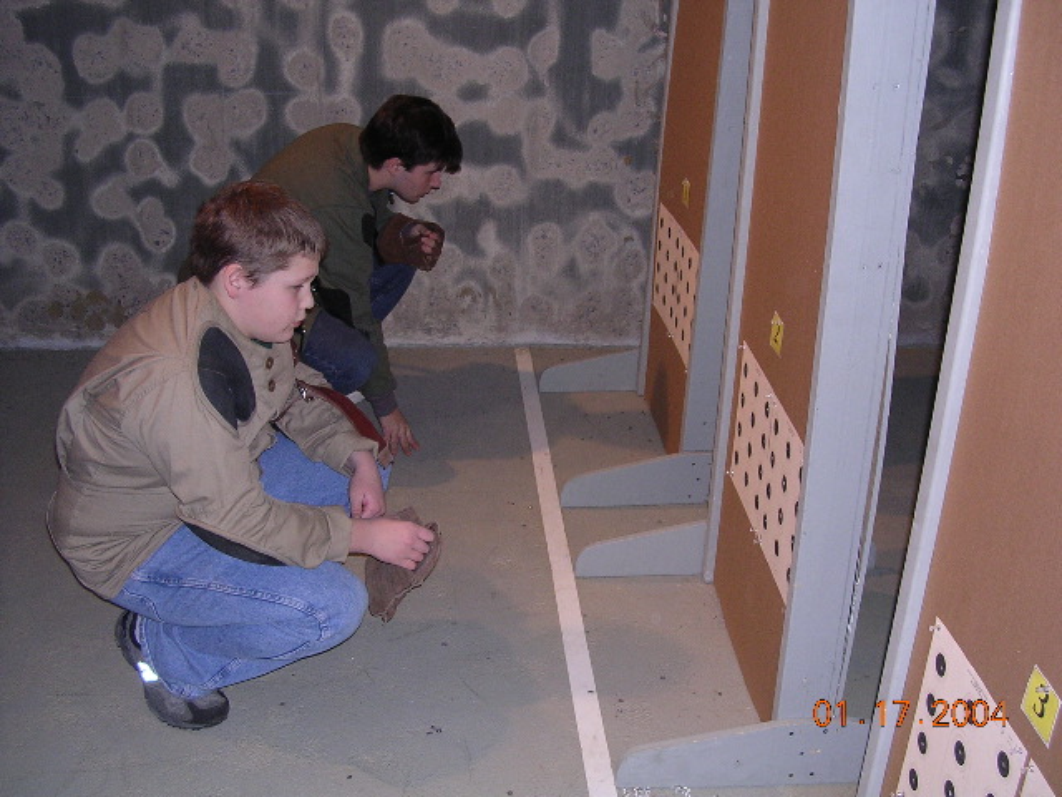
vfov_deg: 37.7
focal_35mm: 38
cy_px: 398
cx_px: 531
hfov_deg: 49.0
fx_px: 1166
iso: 161
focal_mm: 5.8
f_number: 2.8
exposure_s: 1/60.1
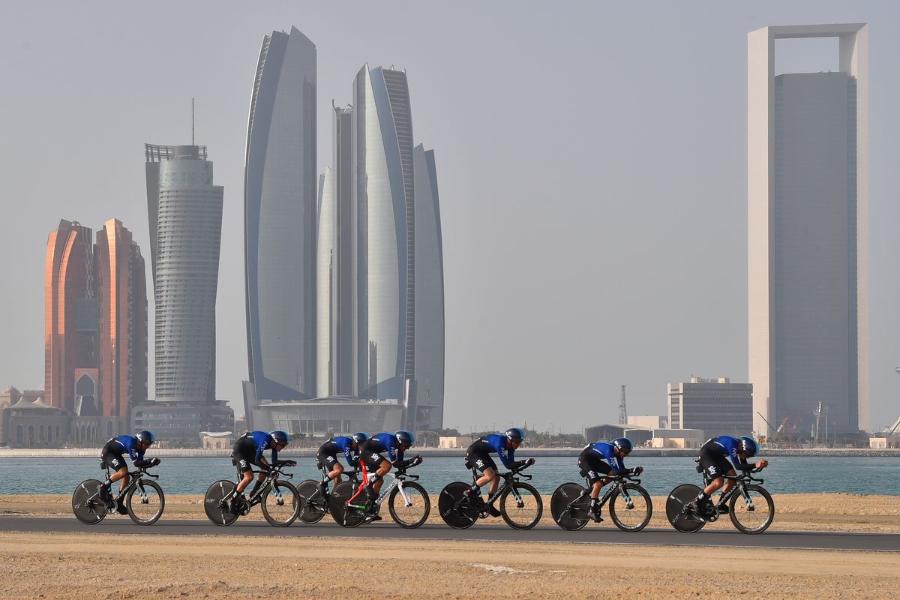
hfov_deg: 22.6
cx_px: 450
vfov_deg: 15.2
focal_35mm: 90
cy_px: 300
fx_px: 2250
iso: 400
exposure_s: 1/1600
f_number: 9
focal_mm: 90
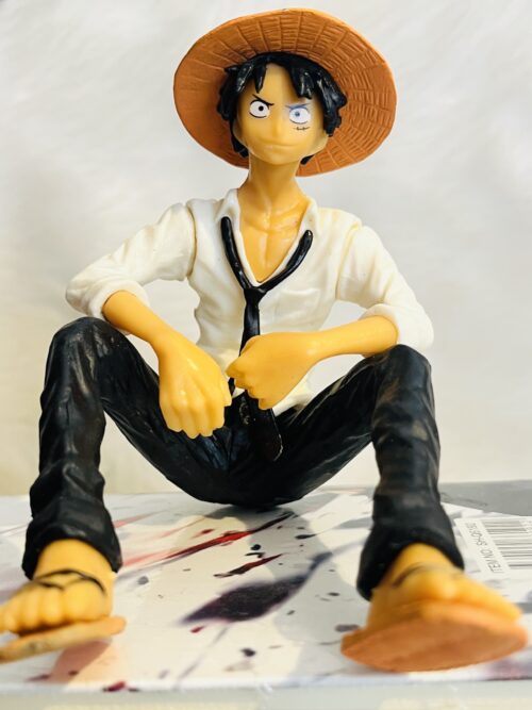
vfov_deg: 67.3
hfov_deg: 53.0
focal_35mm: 26
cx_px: 266
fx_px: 533
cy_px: 355
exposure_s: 1/50
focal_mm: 5.1
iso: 64
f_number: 1.6
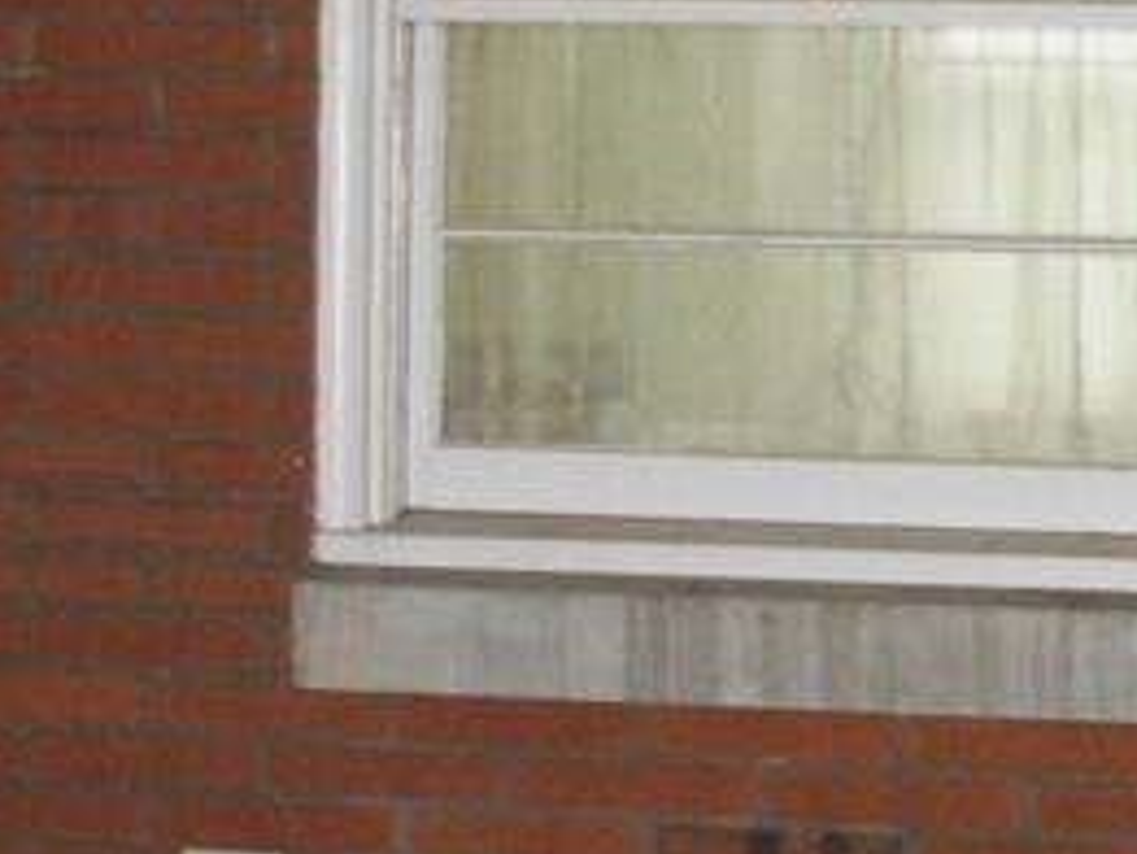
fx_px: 4896
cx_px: 1041
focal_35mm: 149
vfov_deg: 10.0
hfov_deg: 13.1
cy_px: 375
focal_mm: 6.3
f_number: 2.9
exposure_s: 1/114
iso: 400
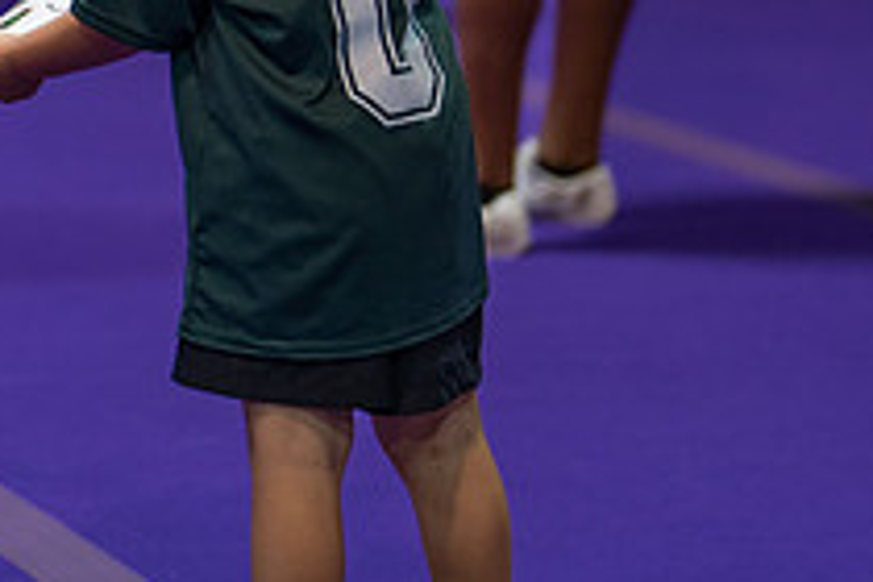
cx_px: -114
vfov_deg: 6.4
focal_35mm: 213
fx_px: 5165
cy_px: -69
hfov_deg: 9.6
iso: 500
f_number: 1.2
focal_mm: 50
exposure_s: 1/320
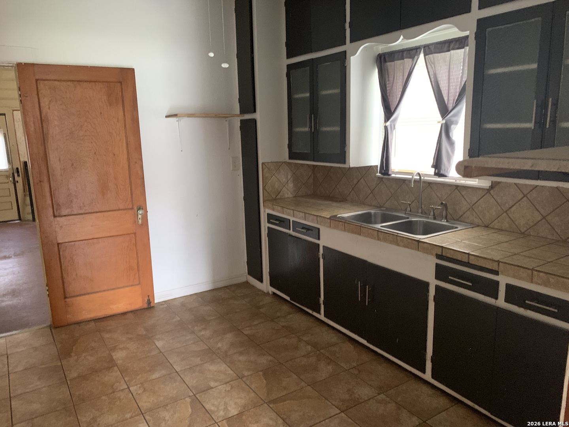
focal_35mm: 26
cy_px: 214
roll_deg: +1.1
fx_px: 427
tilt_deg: -13.0
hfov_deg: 67.3
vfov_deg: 53.1
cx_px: 284
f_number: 1.8
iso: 400
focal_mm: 4.25
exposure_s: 1/31
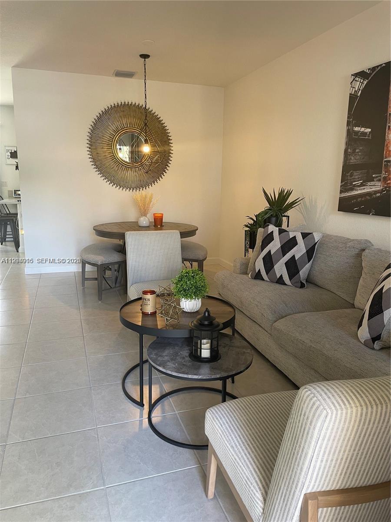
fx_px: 392
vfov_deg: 67.3
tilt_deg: -10.7
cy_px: 261
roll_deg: -0.5
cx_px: 196
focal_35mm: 26
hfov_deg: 53.1
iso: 80
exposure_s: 1/60
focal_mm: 4.2
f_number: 1.6
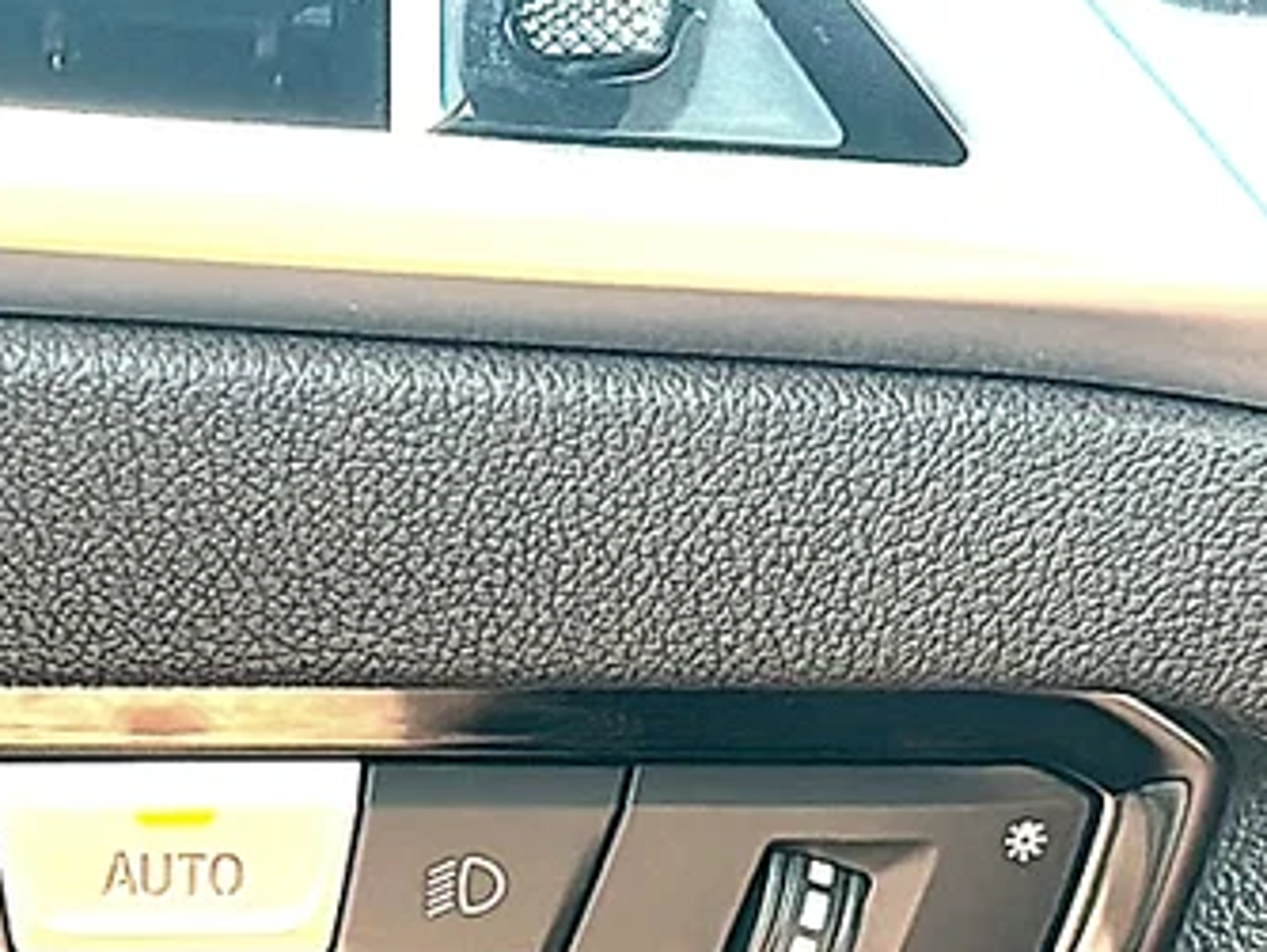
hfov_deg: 21.8
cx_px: 152
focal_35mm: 88
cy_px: 840
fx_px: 3223
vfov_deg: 16.6
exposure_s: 1/176
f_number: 1.78
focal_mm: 6.86
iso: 125
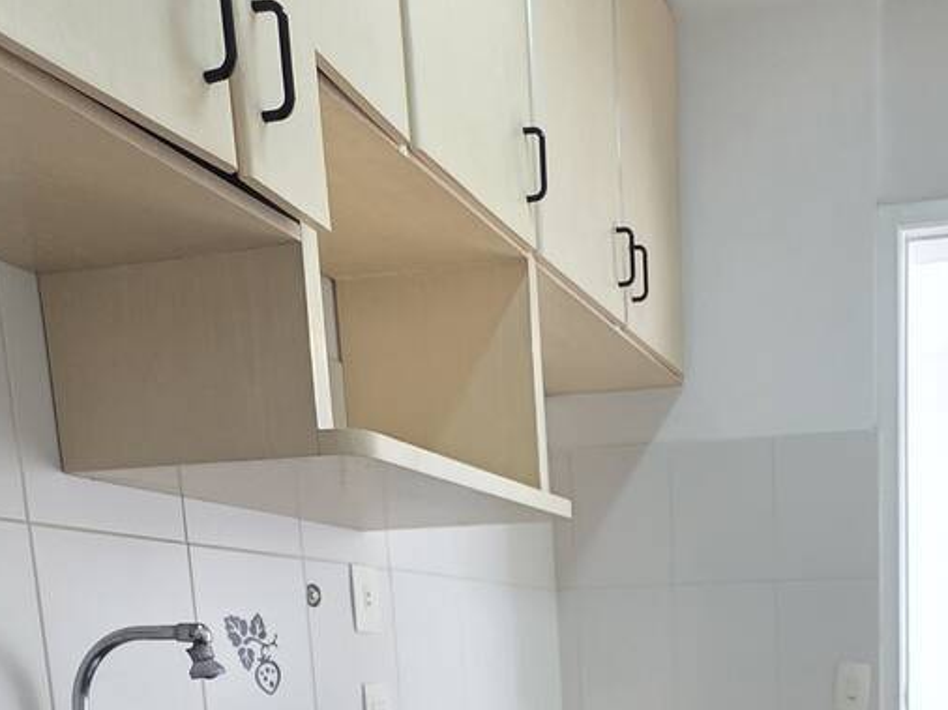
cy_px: 854
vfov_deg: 32.0
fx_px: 1013
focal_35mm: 37
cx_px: 757
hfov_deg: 47.5
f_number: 1.9
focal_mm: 2.2
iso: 80
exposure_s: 1/48.1
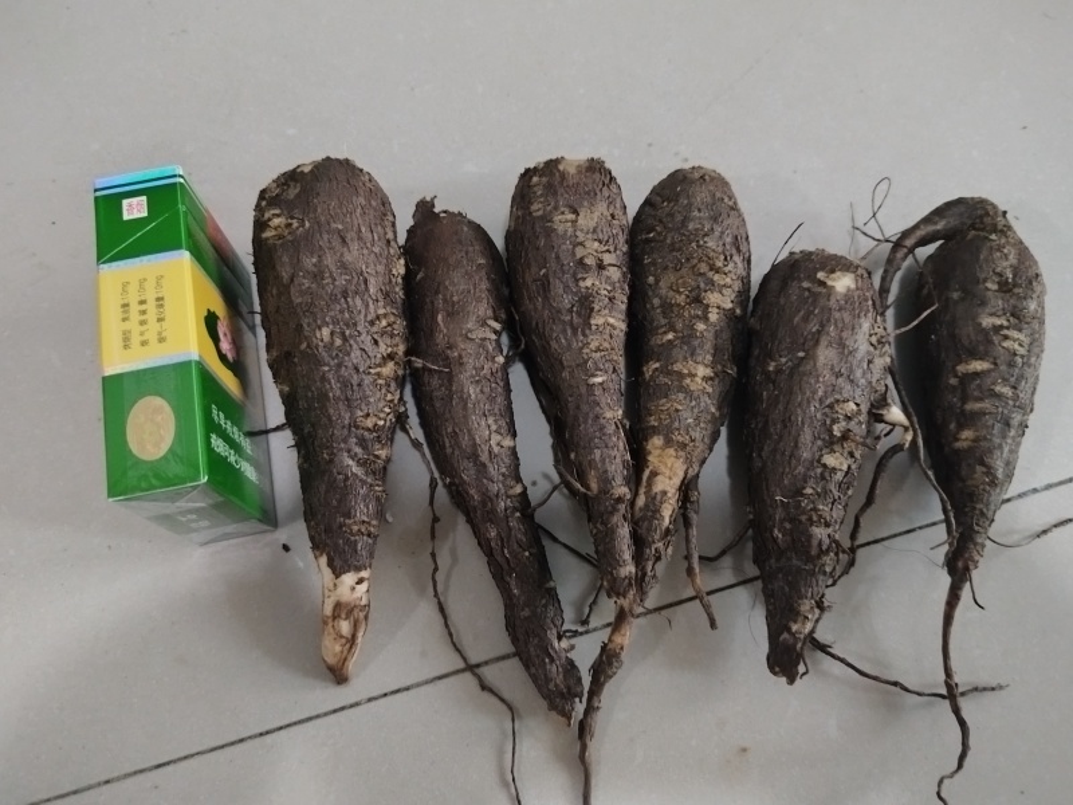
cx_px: 536
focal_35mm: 23
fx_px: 713
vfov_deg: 58.9
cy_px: 402
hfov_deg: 73.9
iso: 5852
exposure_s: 1/33.3
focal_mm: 5.52
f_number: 1.9
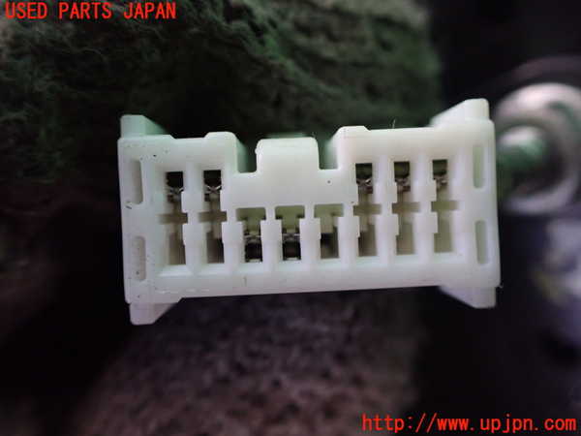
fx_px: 504
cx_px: 290
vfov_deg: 46.8
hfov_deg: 60.0
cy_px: 218
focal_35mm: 30
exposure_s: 1/30
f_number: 2.3
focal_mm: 5.4
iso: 800
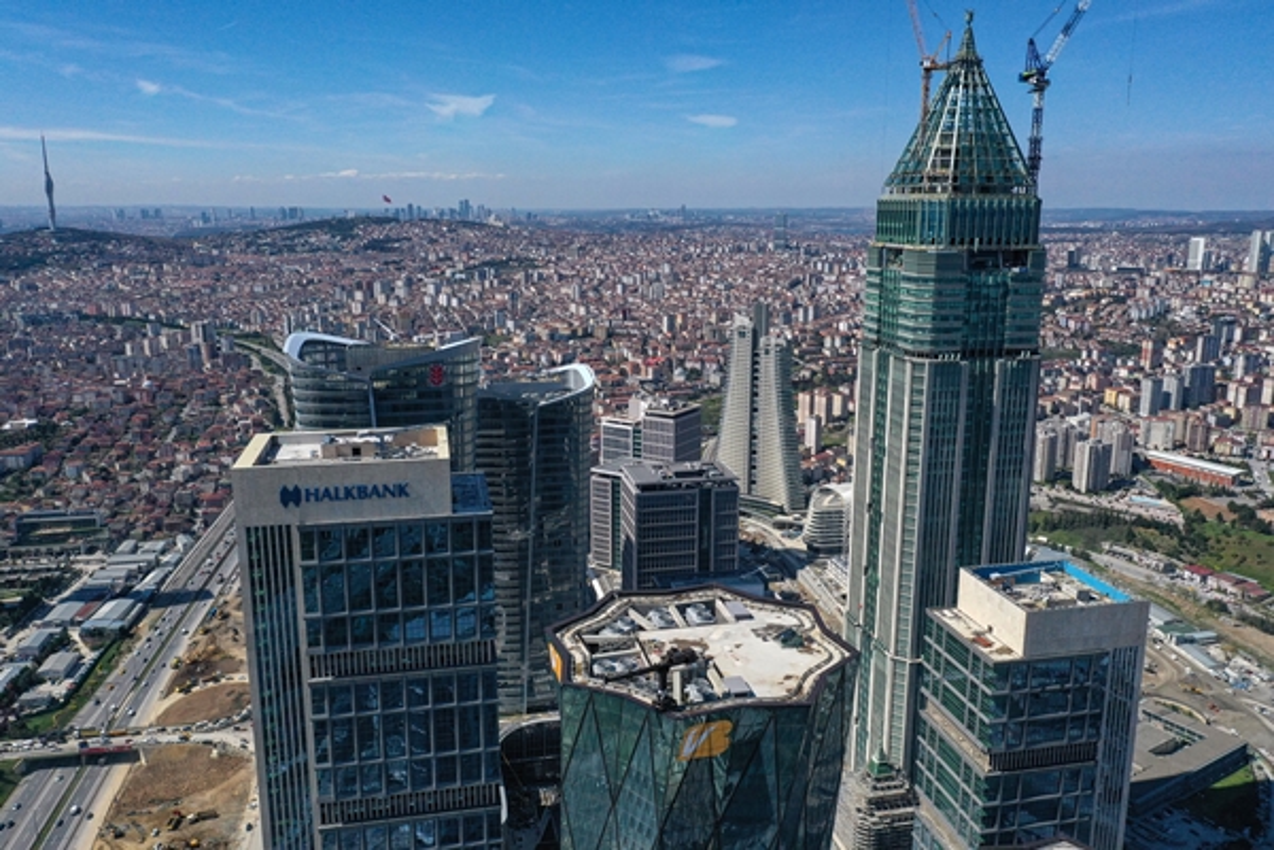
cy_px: 425
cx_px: 637
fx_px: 991
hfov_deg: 65.5
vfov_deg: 46.4
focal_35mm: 28
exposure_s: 1/2500
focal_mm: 10.26
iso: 400
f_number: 6.3
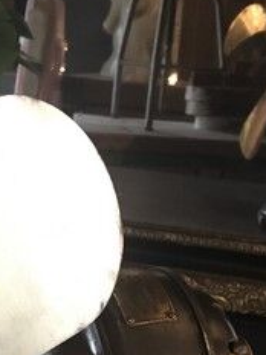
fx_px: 768
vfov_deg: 23.5
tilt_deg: -38.8
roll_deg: +2.3
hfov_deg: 19.6
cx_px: 89
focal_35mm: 75
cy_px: 436
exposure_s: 1/17
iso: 250
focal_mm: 4.15
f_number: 2.2
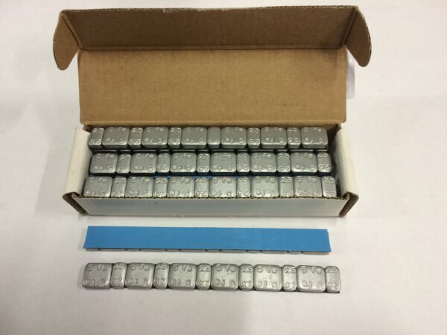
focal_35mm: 29
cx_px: 224
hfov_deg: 61.7
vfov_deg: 48.2
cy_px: 168
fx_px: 374
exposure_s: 1/33
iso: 125
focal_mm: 4.15
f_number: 2.2
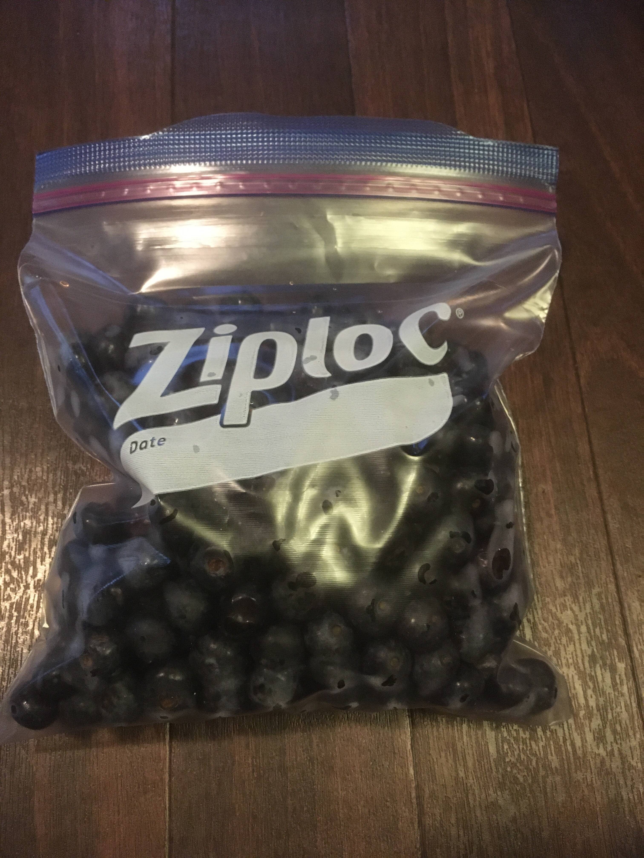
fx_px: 719
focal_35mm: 29
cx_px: 322
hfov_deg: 48.2
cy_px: 429
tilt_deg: -69.0
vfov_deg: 61.7
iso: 250
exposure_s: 1/15
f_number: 2.2
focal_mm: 4.15
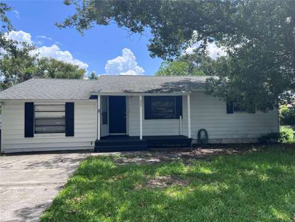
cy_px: 111
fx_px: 222
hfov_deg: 67.3
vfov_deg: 53.1
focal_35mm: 26
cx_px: 148
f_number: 1.5
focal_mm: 5.7
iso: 50
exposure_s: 1/2994
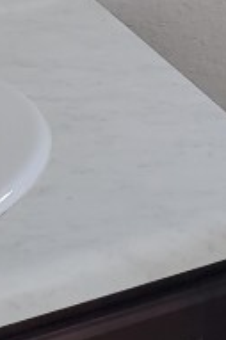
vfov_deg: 13.7
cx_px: 464
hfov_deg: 8.9
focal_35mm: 145
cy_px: -93
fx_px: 1368
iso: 250
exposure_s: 1/50
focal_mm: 4.3
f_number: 2.4
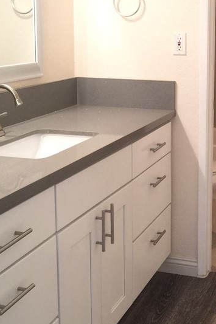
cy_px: 104
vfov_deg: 34.1
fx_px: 522
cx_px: 190
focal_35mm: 58
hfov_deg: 22.8
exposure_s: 1/15
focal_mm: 4.15
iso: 80
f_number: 2.2
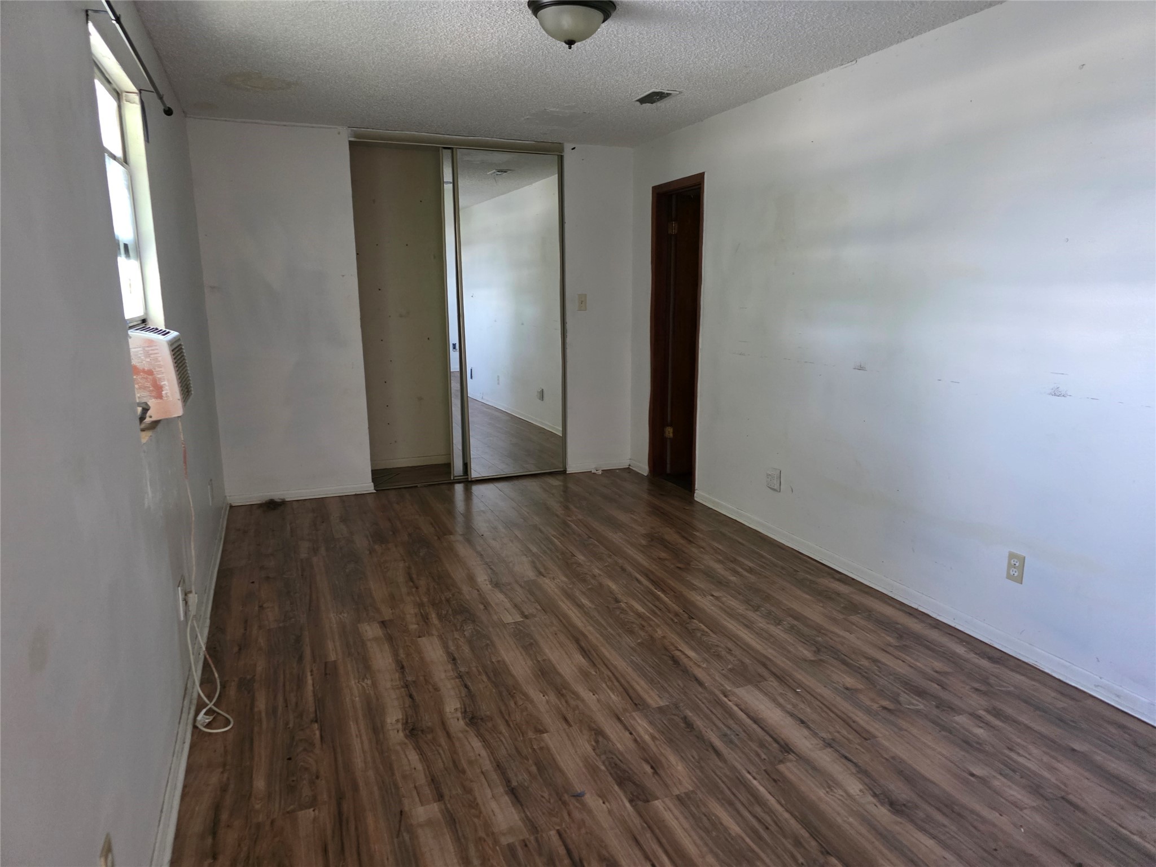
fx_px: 768
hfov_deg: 73.9
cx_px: 578
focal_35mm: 23
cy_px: 434
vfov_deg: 58.9
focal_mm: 6.3
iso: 1250
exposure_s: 1/60
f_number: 1.7
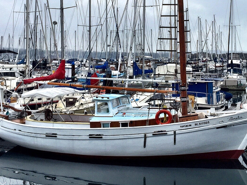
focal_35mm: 57
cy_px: 47
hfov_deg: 33.3
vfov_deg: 25.4
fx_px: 407
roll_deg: +0.1
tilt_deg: +1.7
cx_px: 174
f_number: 2.2
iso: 32
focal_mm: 4.15
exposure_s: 1/403
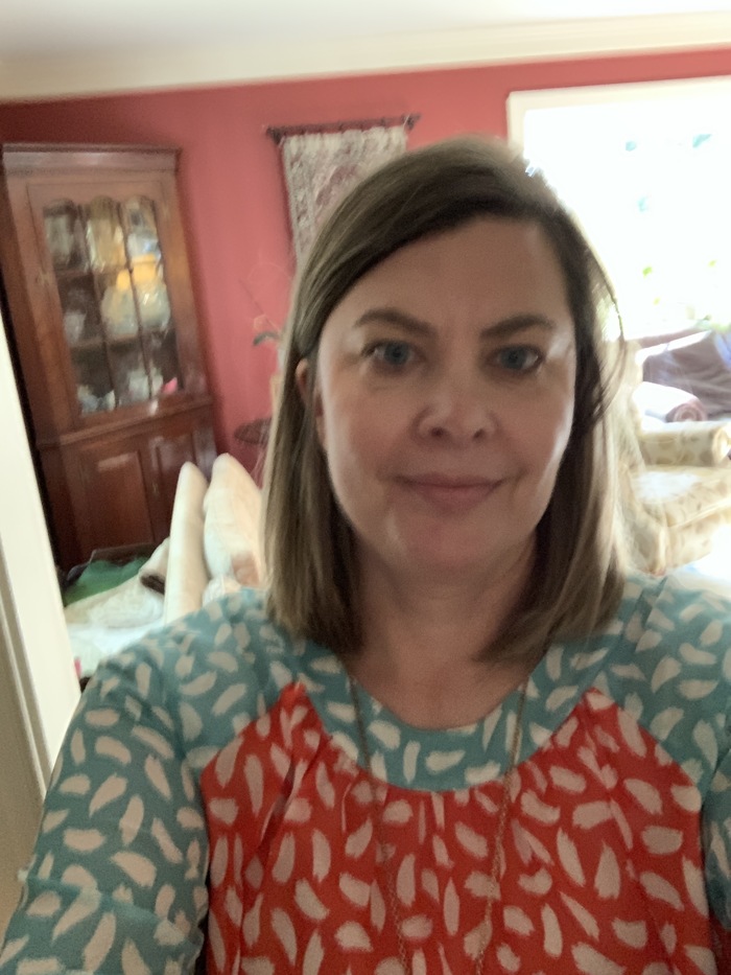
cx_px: 366
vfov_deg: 56.8
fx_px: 901
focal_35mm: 32
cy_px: 488
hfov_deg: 44.2
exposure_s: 1/15
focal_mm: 2.87
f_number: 2.2
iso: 1000
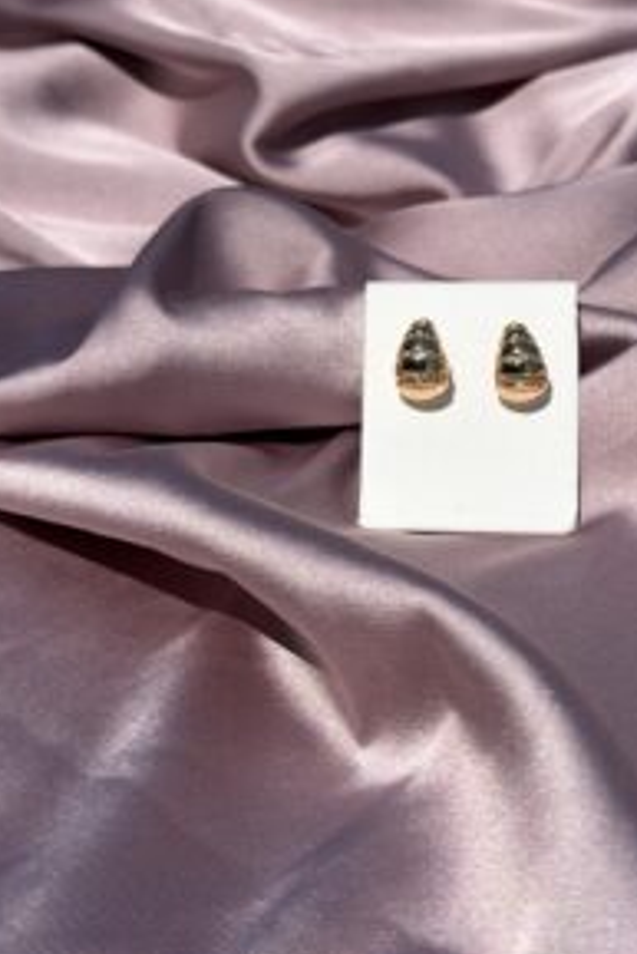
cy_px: 396
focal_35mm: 69
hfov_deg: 19.6
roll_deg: +0.2
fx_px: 1829
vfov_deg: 29.2
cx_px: 469
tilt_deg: -30.3
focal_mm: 6.76
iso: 80
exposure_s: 1/16129
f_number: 1.78
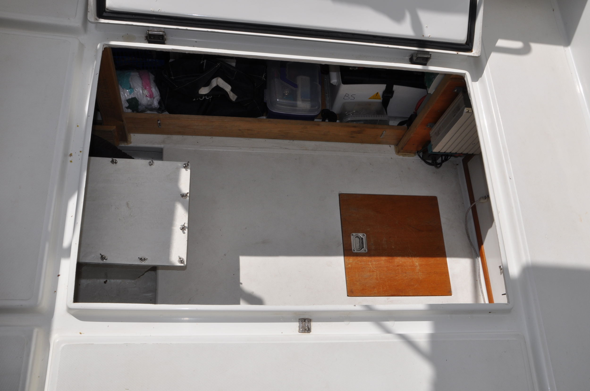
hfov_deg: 57.3
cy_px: 196
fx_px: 540
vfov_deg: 39.9
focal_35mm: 33
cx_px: 295
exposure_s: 1/200
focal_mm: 22
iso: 200
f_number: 16
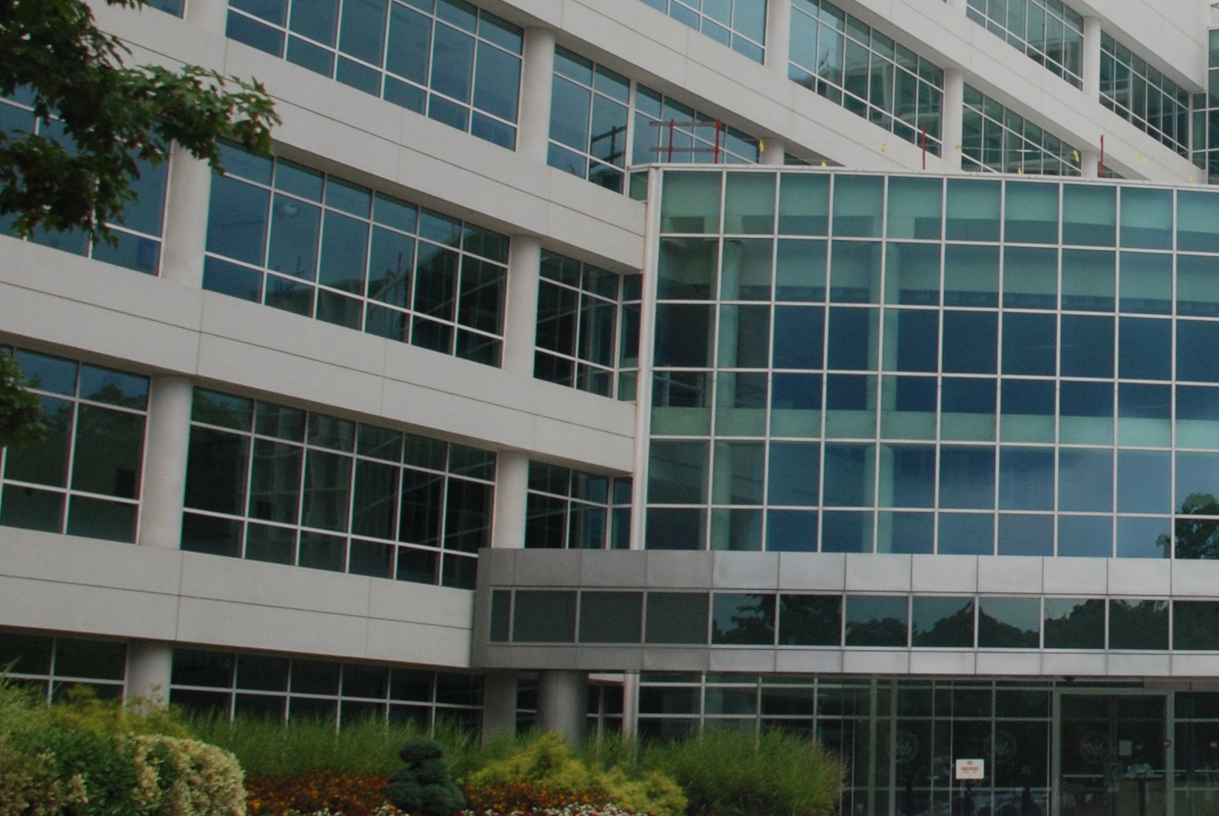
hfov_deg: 27.6
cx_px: 1376
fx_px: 2237
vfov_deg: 20.7
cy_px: 370
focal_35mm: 66
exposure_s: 1/160
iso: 400
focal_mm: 18
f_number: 6.3
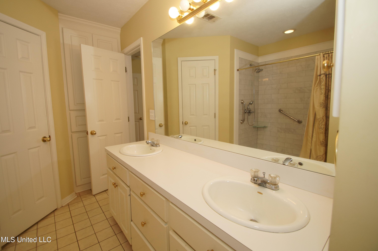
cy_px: 126
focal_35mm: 15
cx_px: 189
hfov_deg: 100.4
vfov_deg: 77.3
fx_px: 157
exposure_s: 1/60
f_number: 3.5
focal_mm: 10
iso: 400
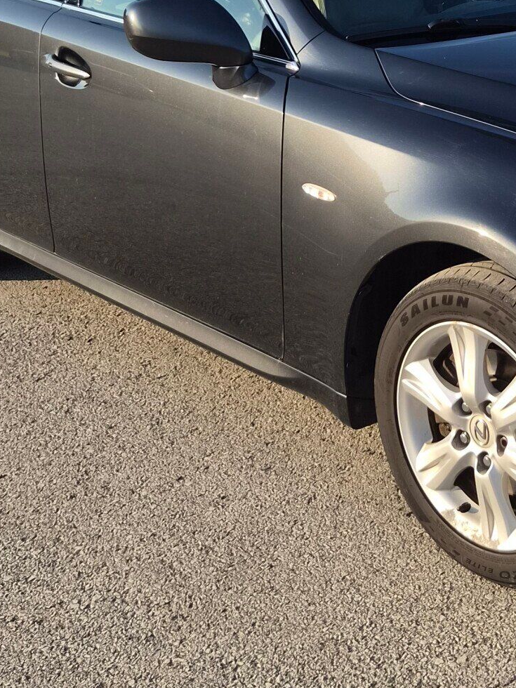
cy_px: 57
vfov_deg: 30.2
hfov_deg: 23.3
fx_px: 1212
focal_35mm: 61
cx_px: 487
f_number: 1.8
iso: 80
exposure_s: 1/2416
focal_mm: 5.4
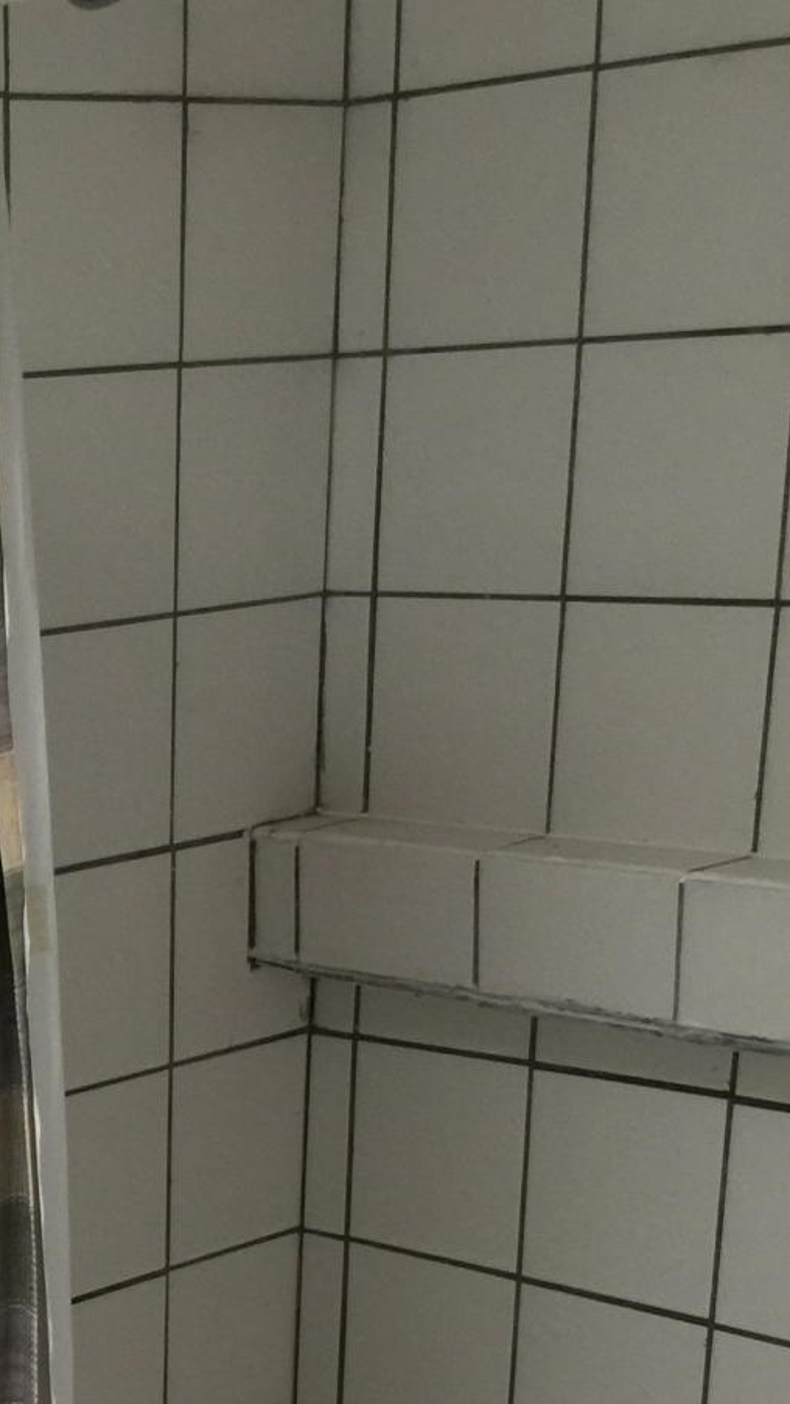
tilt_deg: -20.6
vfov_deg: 28.1
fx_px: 2607
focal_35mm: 70
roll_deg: +1.9
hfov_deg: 16.3
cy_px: 1443
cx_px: -257
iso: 40
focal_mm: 4.15
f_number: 2.2
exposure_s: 1/30
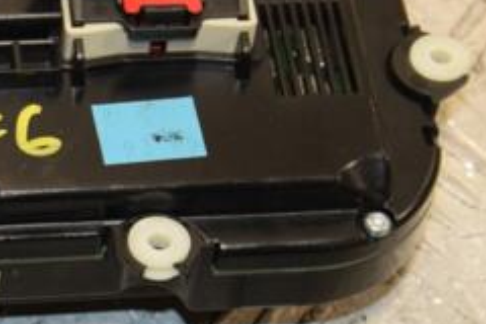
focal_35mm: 195
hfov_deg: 10.4
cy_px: 192
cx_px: -63
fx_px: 2632
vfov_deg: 7.0
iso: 800
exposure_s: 1/200
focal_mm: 52
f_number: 7.1
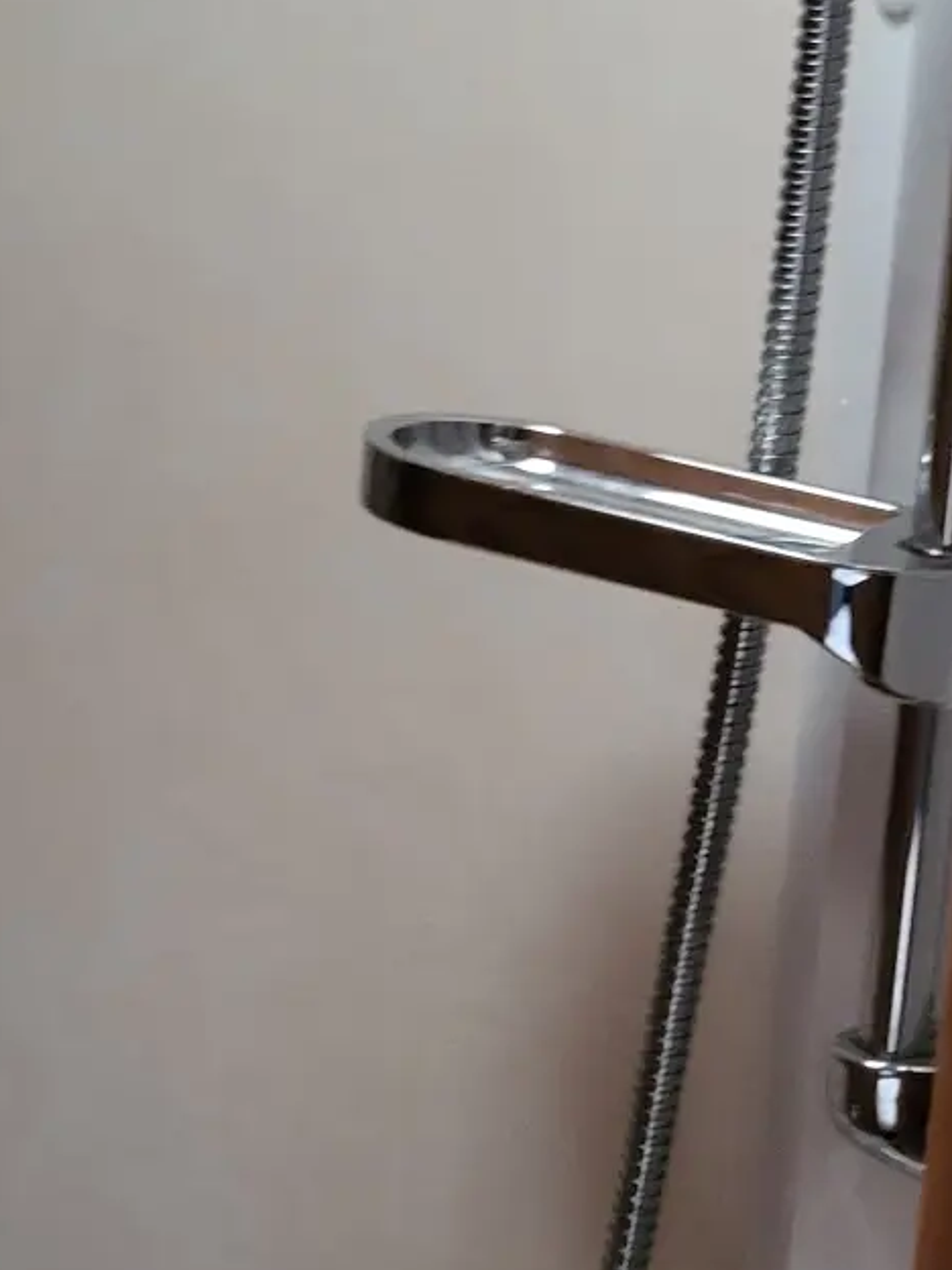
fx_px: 2934
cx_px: 645
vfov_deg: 24.4
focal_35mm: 80
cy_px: 780
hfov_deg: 18.4
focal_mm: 5.4
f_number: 1.8
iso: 640
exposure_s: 1/25
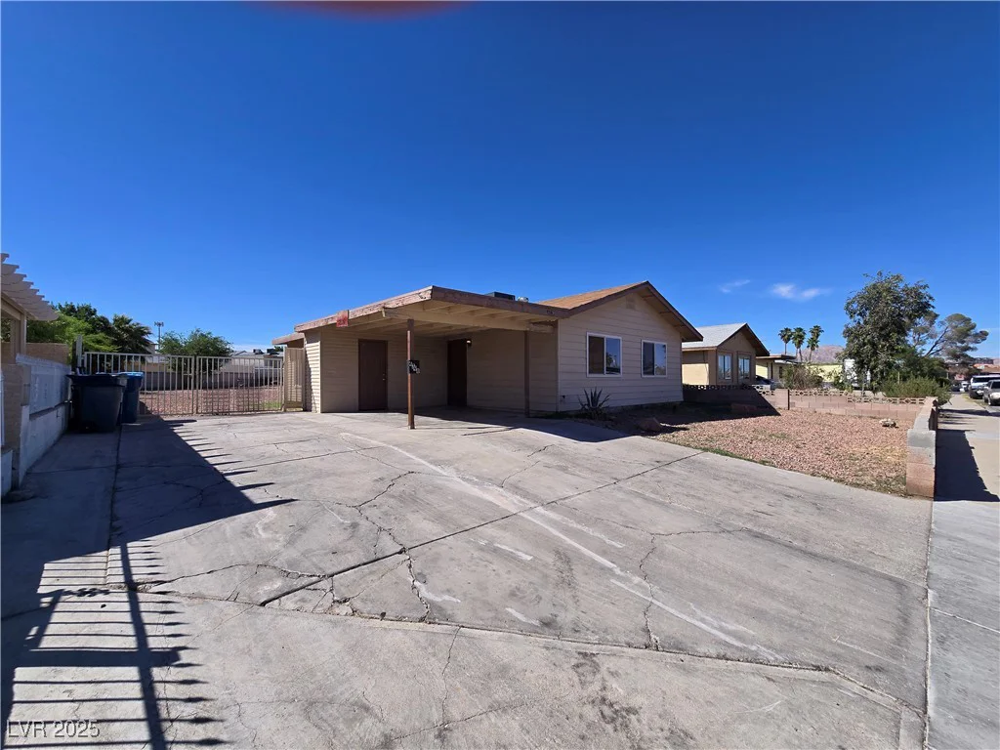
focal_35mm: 13
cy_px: 375
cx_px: 500
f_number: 2.2
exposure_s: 1/3185
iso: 50
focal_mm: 2.2
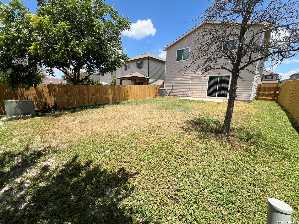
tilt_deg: -11.8
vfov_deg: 89.9
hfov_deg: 106.2
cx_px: 150
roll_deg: -2.1
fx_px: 112
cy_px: 112
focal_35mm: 13
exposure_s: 1/1531
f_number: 1.8
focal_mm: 1.57
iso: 32
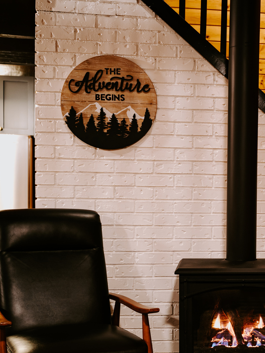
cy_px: 224
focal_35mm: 54
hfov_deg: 24.4
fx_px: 551
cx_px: 322
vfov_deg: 35.3
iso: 320
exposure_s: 1/15
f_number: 2.8
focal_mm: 28
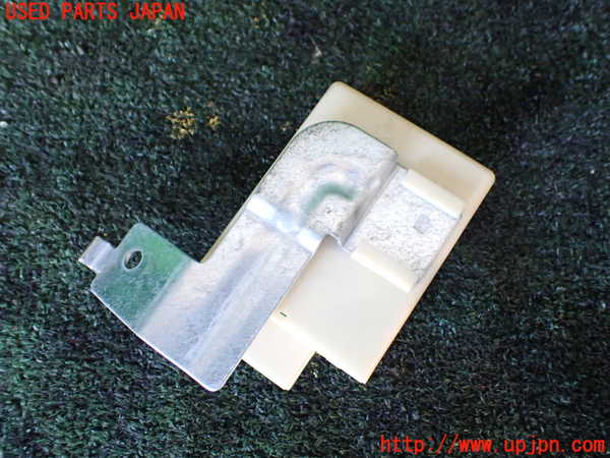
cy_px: 229
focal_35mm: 30
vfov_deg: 46.8
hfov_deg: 60.0
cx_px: 305
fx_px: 529
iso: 640
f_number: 2.3
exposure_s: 1/125
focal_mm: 5.4
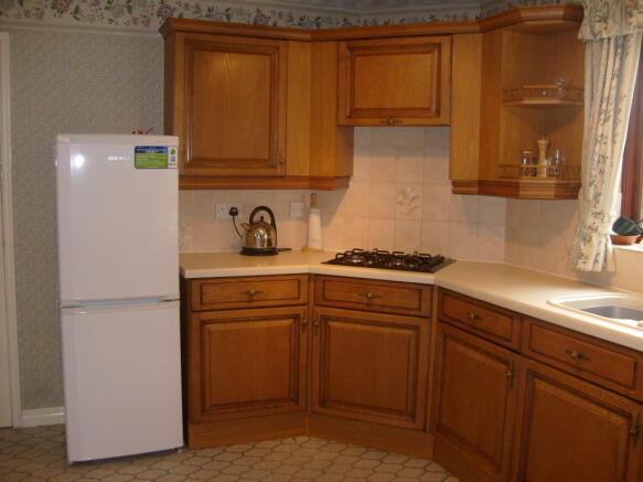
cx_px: 322
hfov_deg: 52.6
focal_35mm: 35
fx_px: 650
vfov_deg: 40.7
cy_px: 241
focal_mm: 5.8
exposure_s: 1/45
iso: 100
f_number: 2.8
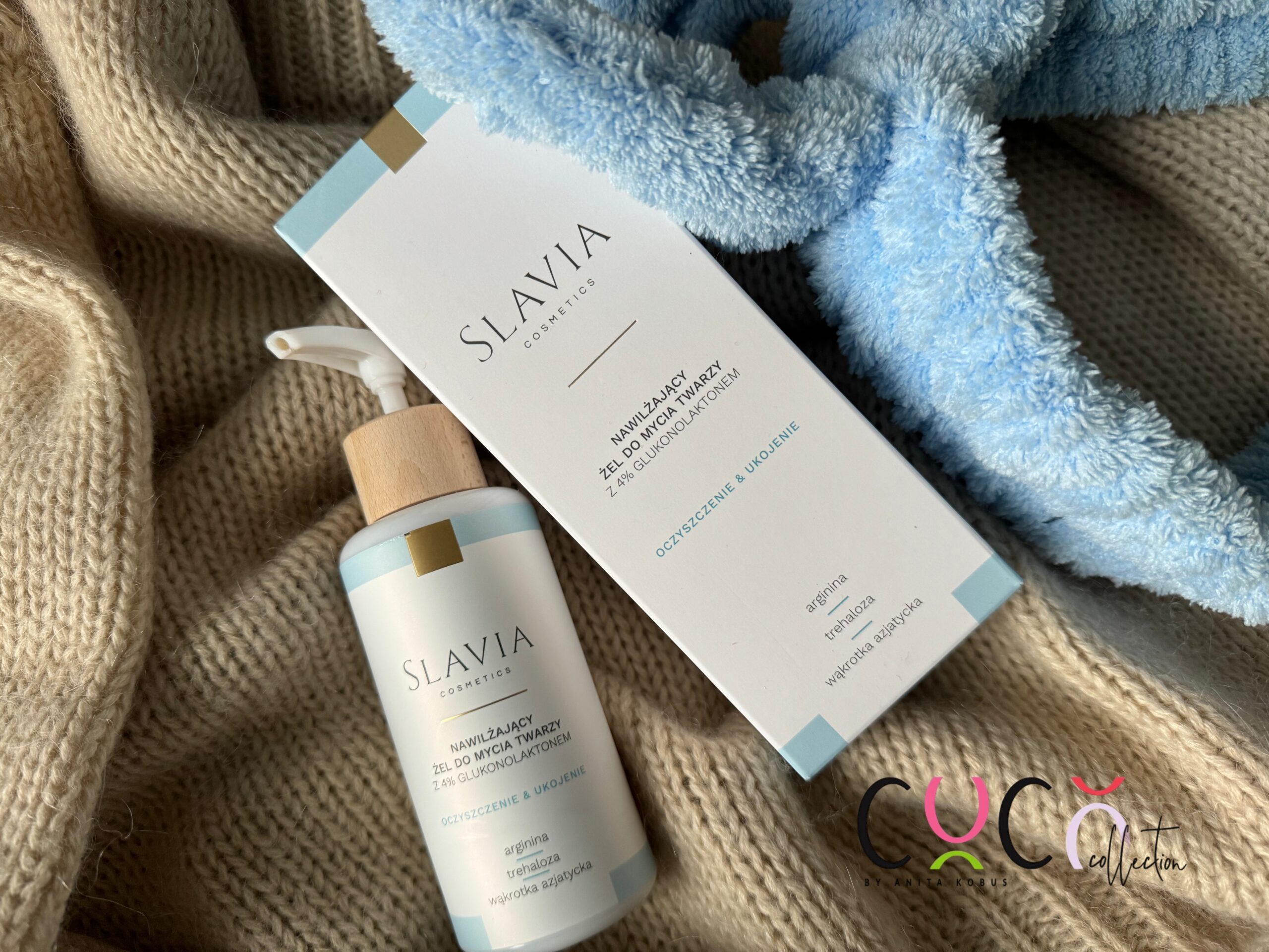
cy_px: 476
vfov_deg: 56.8
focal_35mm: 24
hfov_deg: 71.6
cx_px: 634
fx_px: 880
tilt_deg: -75.8
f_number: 1.78
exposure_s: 1/109
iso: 200
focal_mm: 6.86
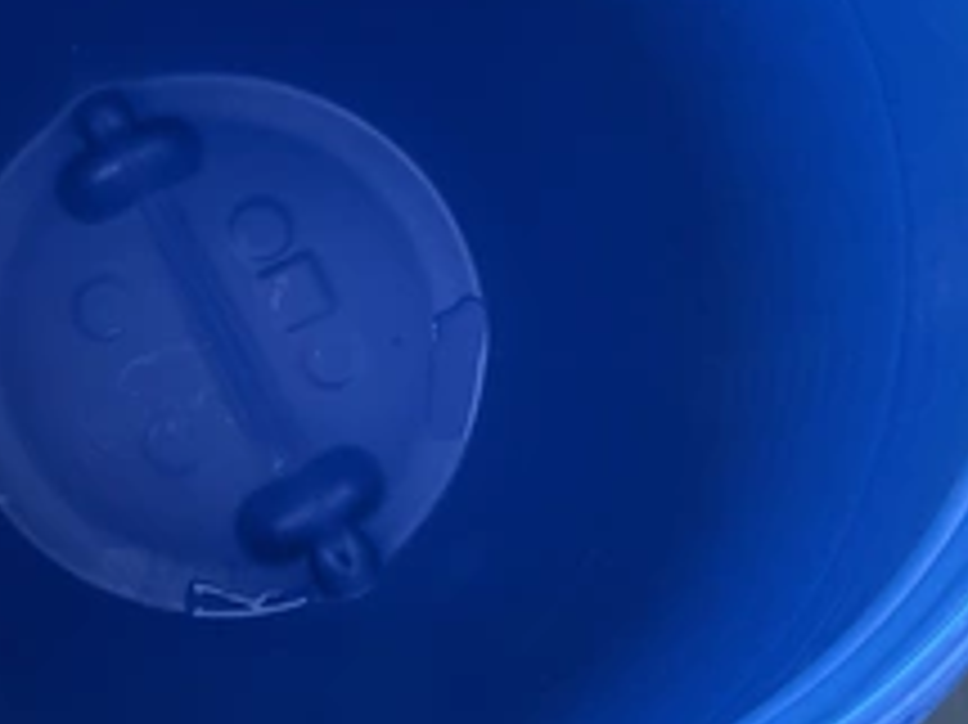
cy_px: 252
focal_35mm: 54
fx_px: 1509
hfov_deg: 34.9
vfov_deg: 26.9
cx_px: 252
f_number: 1.8
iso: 100
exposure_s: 1/60
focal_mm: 3
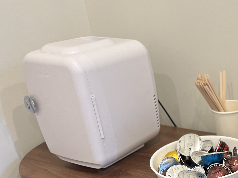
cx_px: 263
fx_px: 426
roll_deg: +3.8
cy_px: 194
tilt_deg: -31.6
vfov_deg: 22.4
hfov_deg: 28.3
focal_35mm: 62
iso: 200
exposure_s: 1/60
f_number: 1.6
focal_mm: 5.1
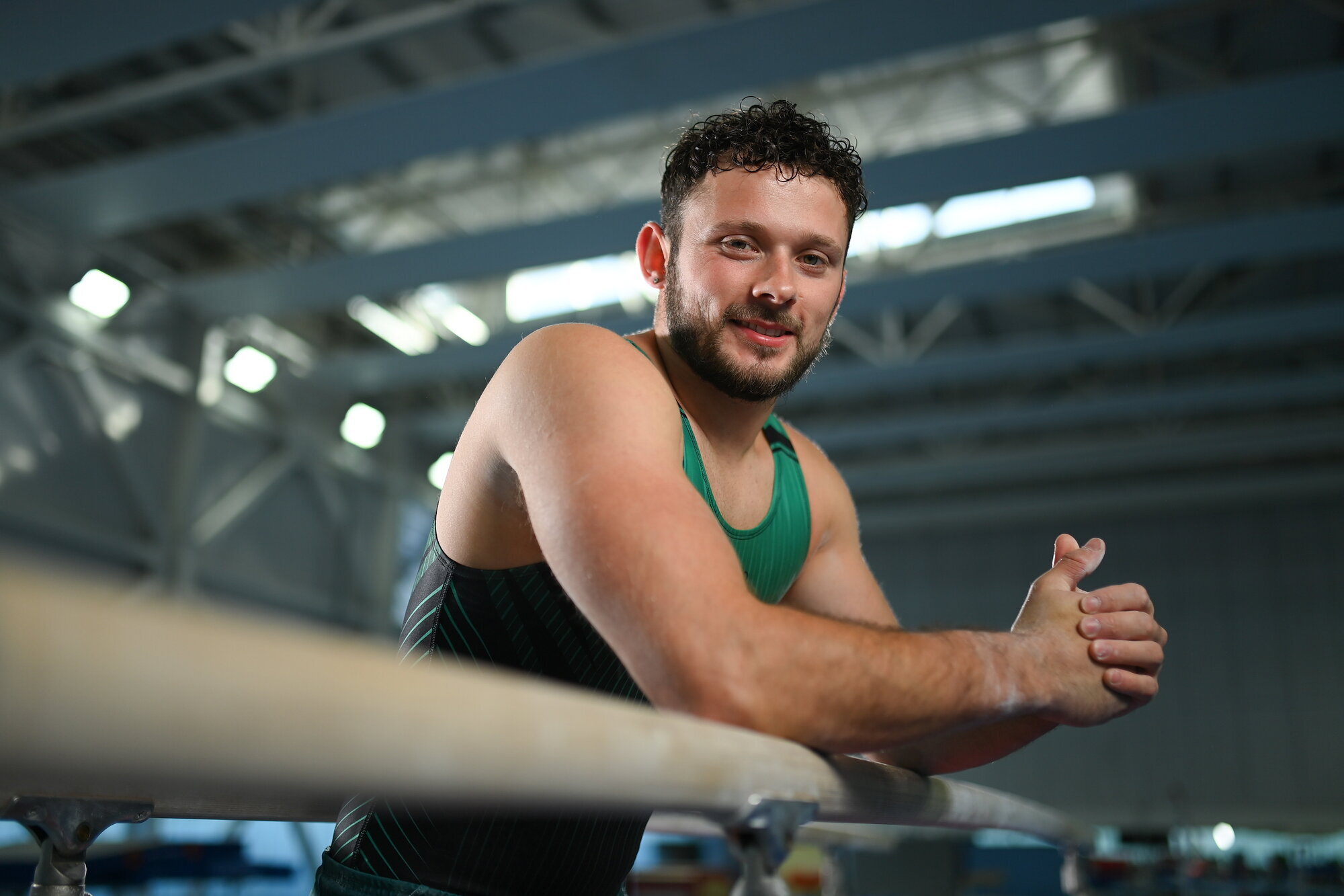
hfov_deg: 54.4
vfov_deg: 37.8
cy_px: 448
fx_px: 1306
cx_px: 672
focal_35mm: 35
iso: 200
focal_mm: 35
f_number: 1.4
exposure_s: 1/1600
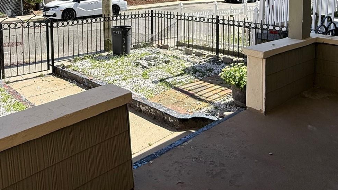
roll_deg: -0.6
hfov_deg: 61.0
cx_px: 158
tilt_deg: -5.0
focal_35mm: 32
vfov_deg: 34.2
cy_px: 11
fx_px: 287
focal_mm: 2.22
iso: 50
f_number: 2.2
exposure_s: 1/1167
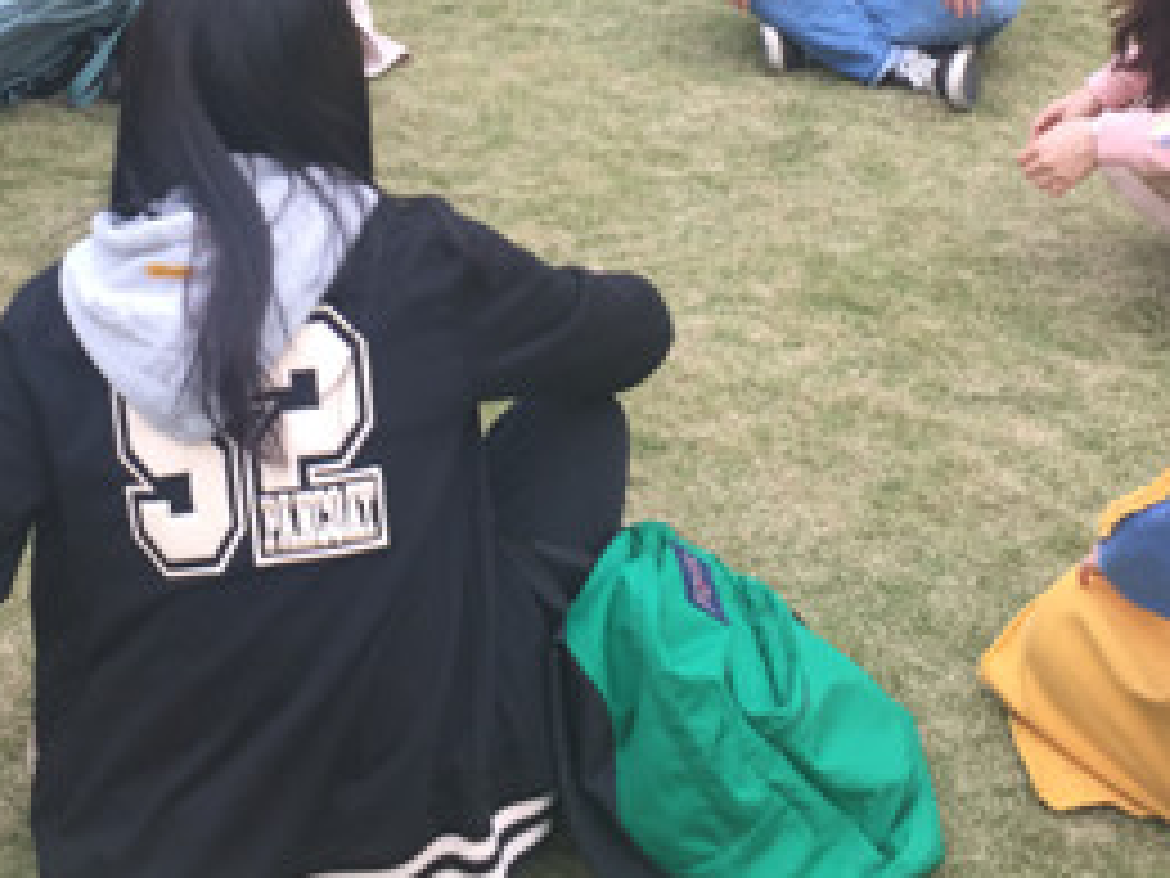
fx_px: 2265
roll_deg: -0.8
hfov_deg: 28.9
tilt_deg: -17.2
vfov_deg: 21.1
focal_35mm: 67
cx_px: 482
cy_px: -14
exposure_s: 1/100
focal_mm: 4.15
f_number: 2.2
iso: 50
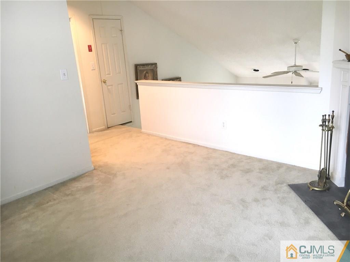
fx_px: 293
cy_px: 131
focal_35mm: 29
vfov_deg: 48.2
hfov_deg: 61.7
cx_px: 175
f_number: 2.2
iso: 64
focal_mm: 4.15
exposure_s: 1/30
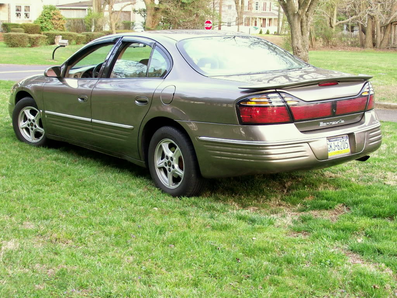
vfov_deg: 26.1
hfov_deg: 34.3
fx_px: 642
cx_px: 198
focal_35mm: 56
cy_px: 149
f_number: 3.4
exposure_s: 1/55.2
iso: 111
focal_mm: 9.4
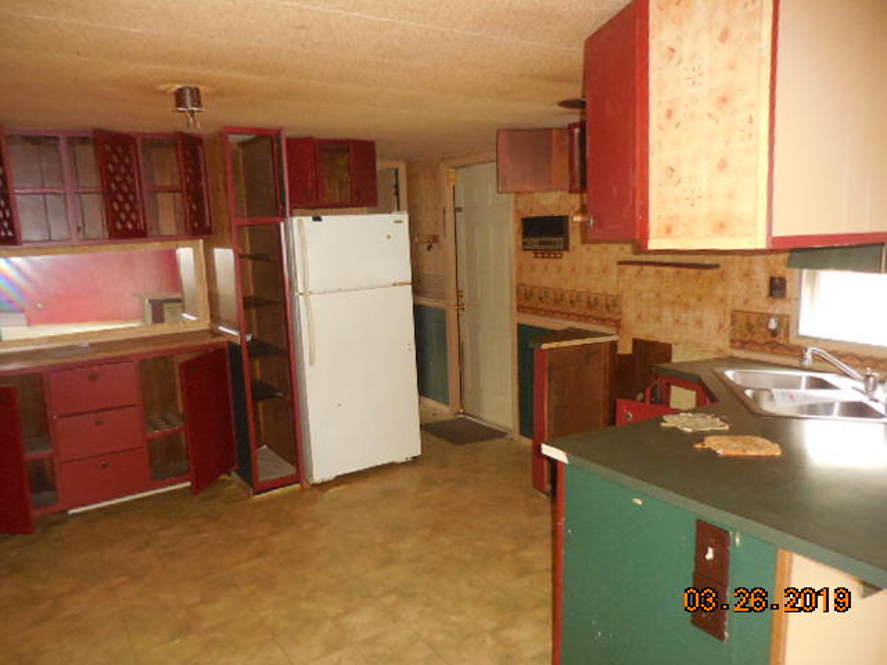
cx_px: 444
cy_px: 332
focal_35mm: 25
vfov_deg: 54.9
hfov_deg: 69.4
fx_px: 641
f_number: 3.3
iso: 1100
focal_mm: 4.5
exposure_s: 1/25
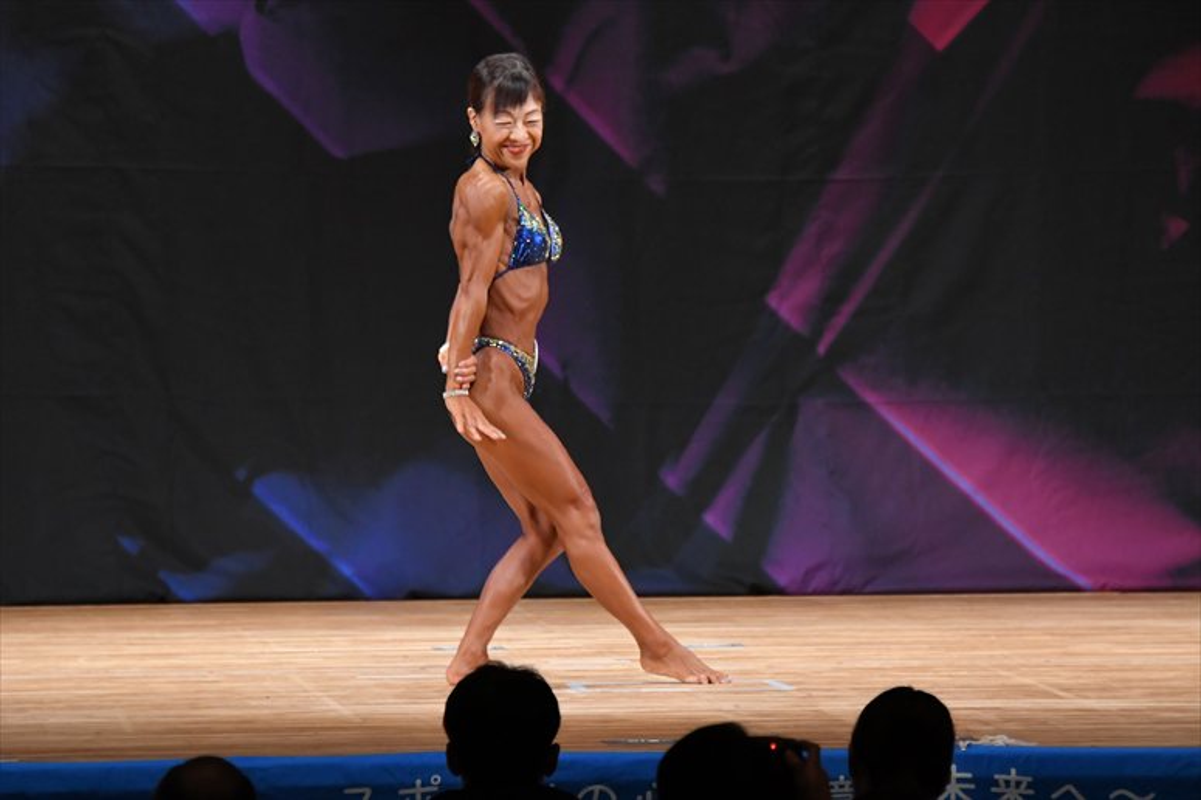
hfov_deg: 6.9
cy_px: 400
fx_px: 10004
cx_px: 600
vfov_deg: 4.6
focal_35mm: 300
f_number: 5.6
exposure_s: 1/400
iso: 2800
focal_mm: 200
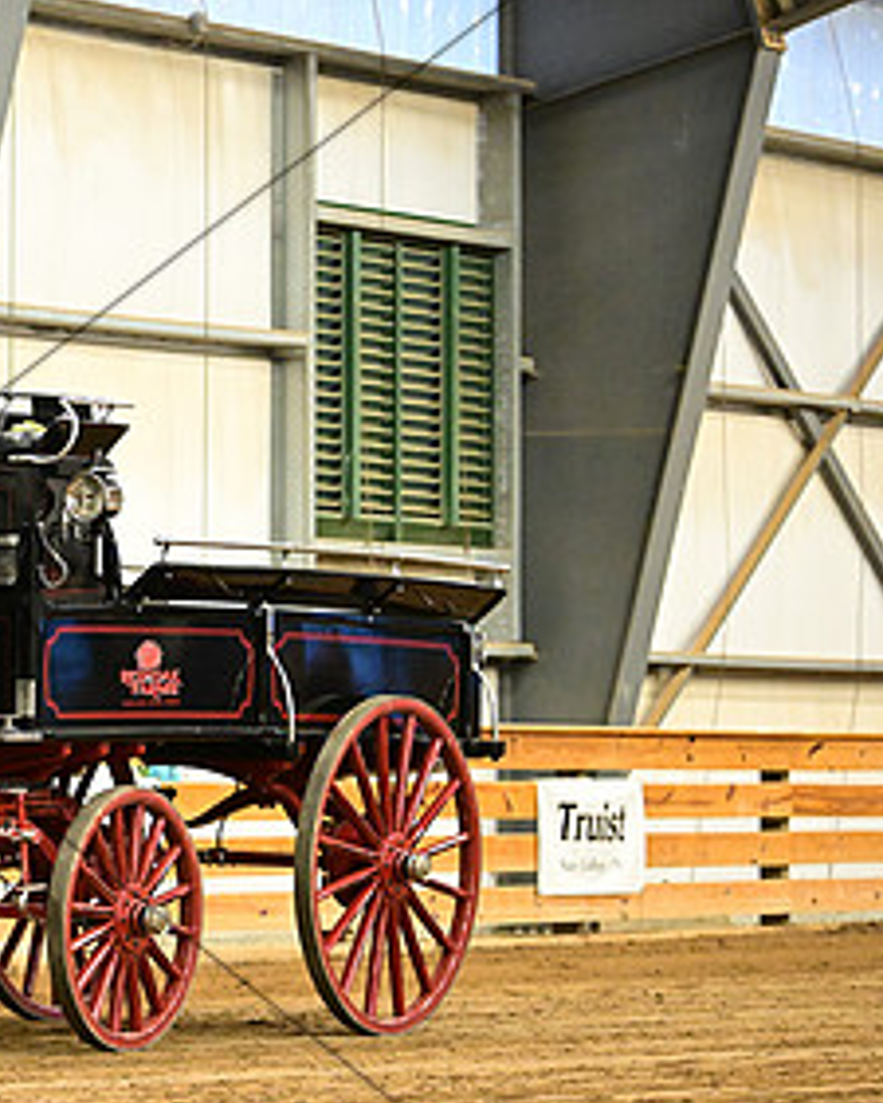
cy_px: 591
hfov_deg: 7.9
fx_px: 6334
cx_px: -239
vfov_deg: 10.0
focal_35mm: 194
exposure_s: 1/404
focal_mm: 100
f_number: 2.8
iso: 8000
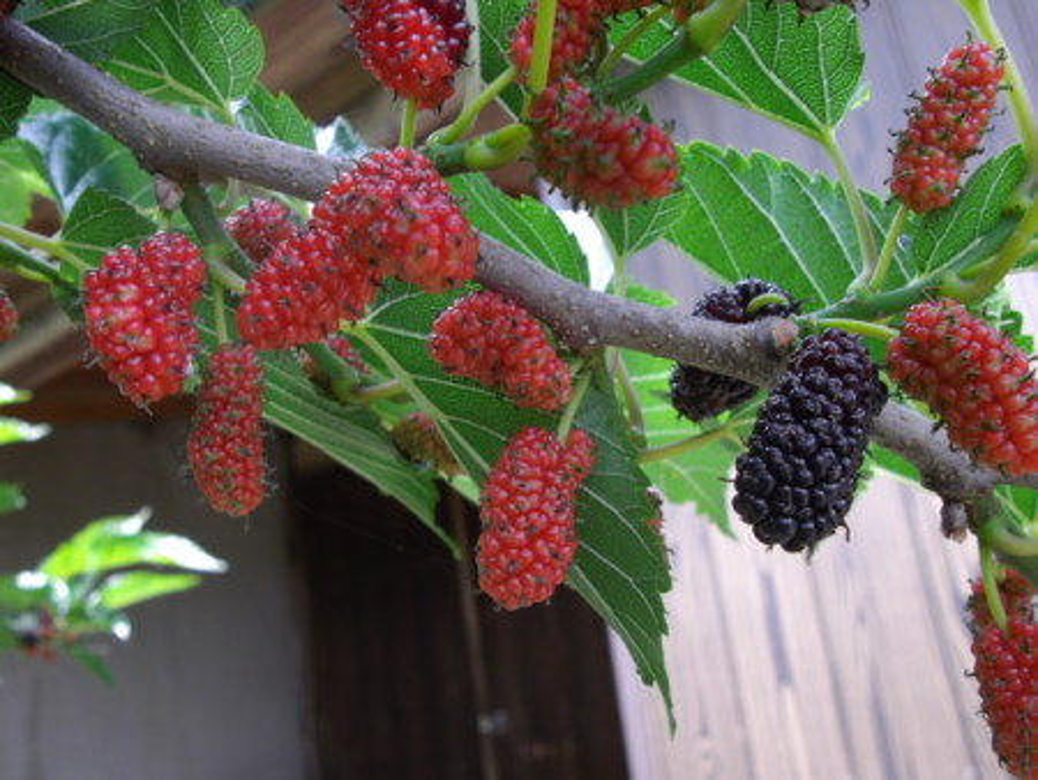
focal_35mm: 32
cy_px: 390
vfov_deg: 44.2
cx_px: 519
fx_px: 960
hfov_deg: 56.8
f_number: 3.5
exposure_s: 1/60
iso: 100
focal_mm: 5.8
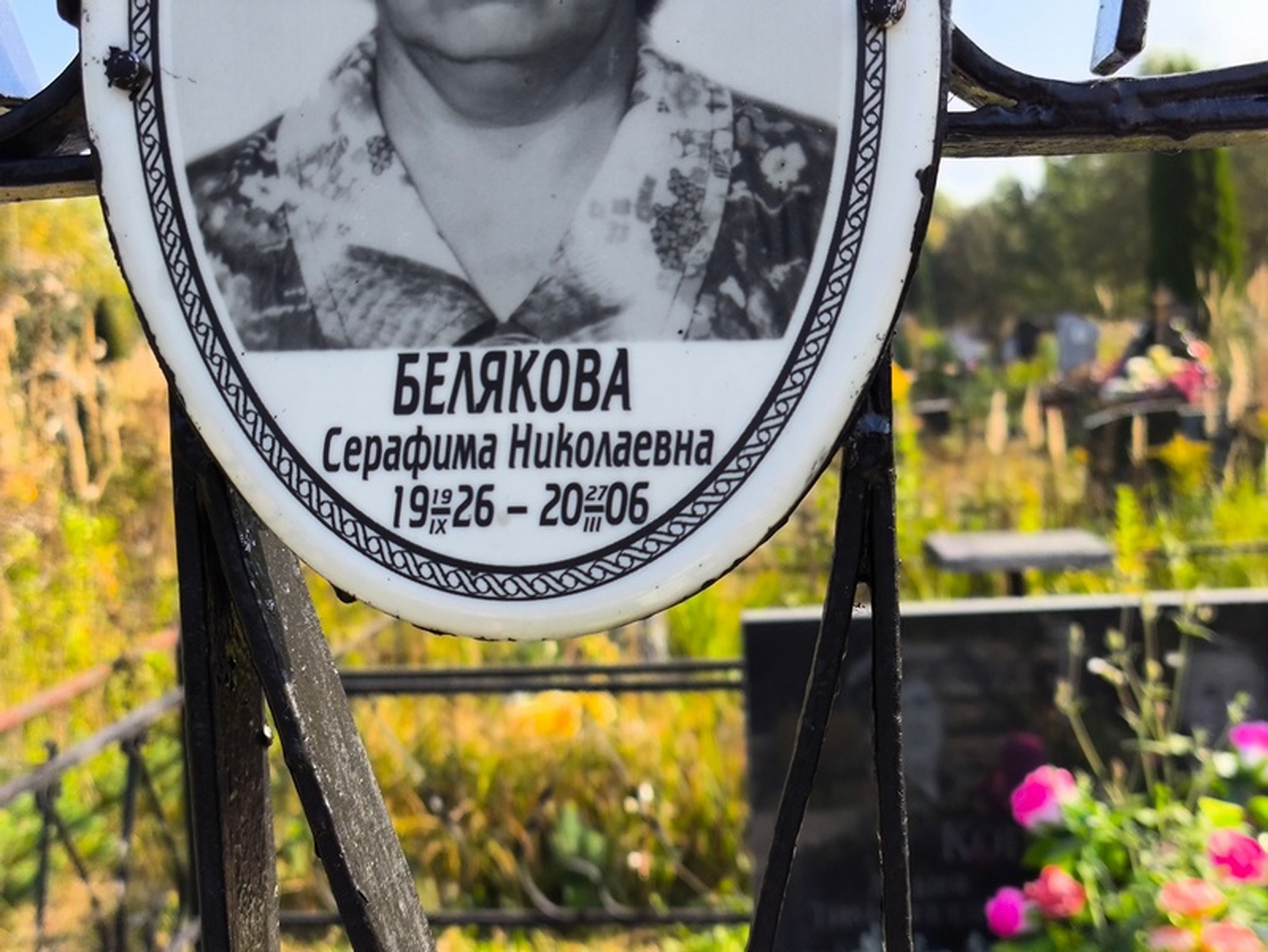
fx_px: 1832
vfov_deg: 29.1
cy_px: 476
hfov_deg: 38.2
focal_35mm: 50
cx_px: 634
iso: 50
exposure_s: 1/532
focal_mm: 4.71
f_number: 1.7
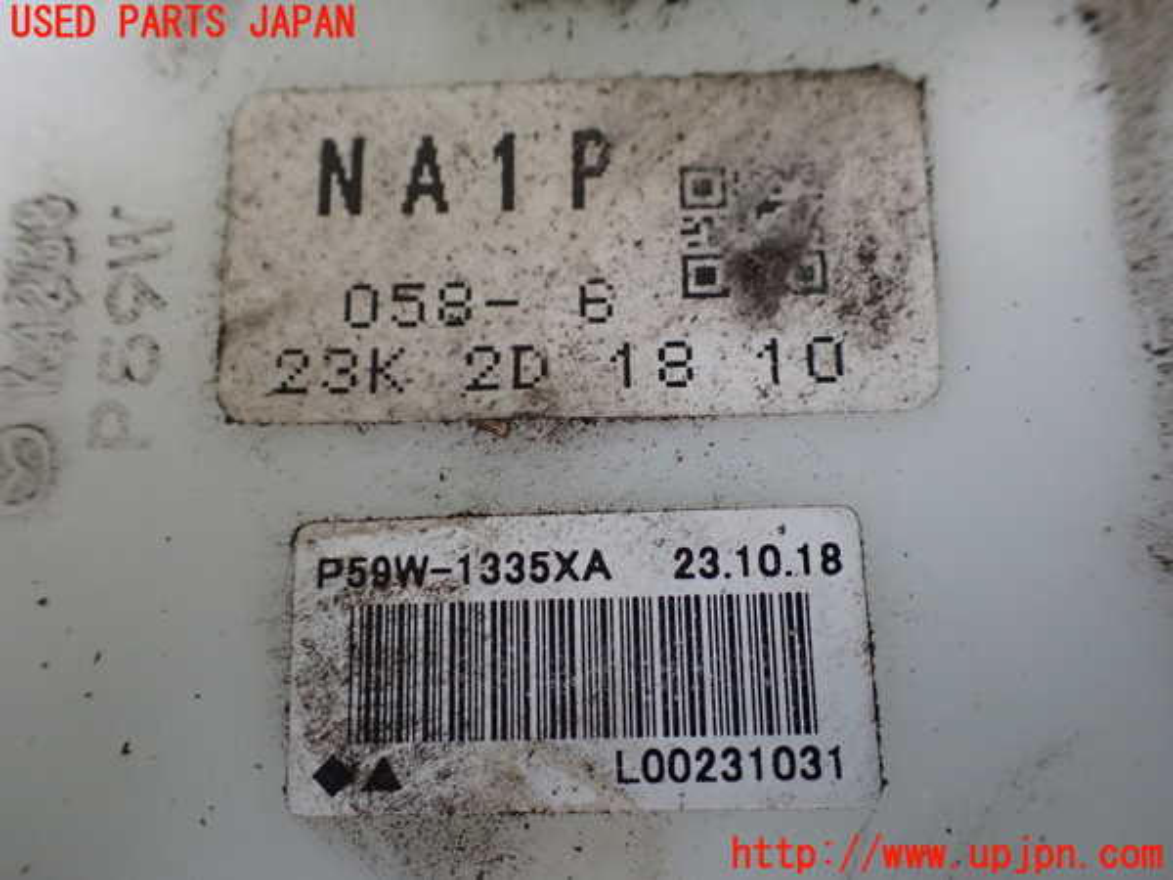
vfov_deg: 46.8
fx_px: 1017
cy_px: 440
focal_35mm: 30
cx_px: 586
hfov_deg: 60.0
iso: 800
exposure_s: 1/100
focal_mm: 5.4
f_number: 2.3
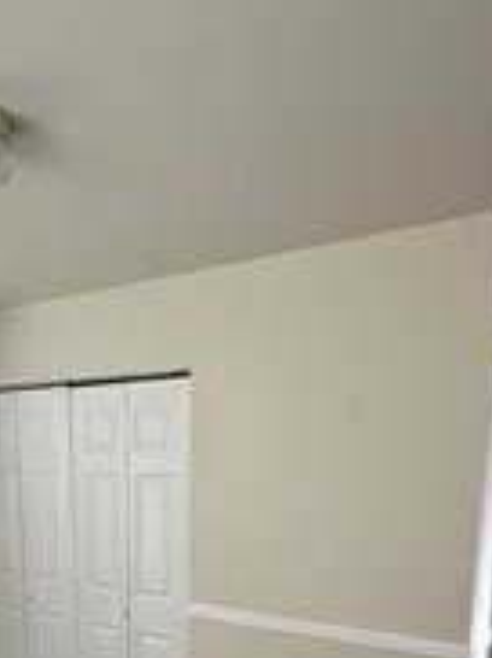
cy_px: 597
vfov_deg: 45.3
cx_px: 123
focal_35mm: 37
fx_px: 703
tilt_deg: -12.0
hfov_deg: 37.6
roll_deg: +0.2
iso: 1000
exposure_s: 1/60
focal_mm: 2.22
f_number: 2.2
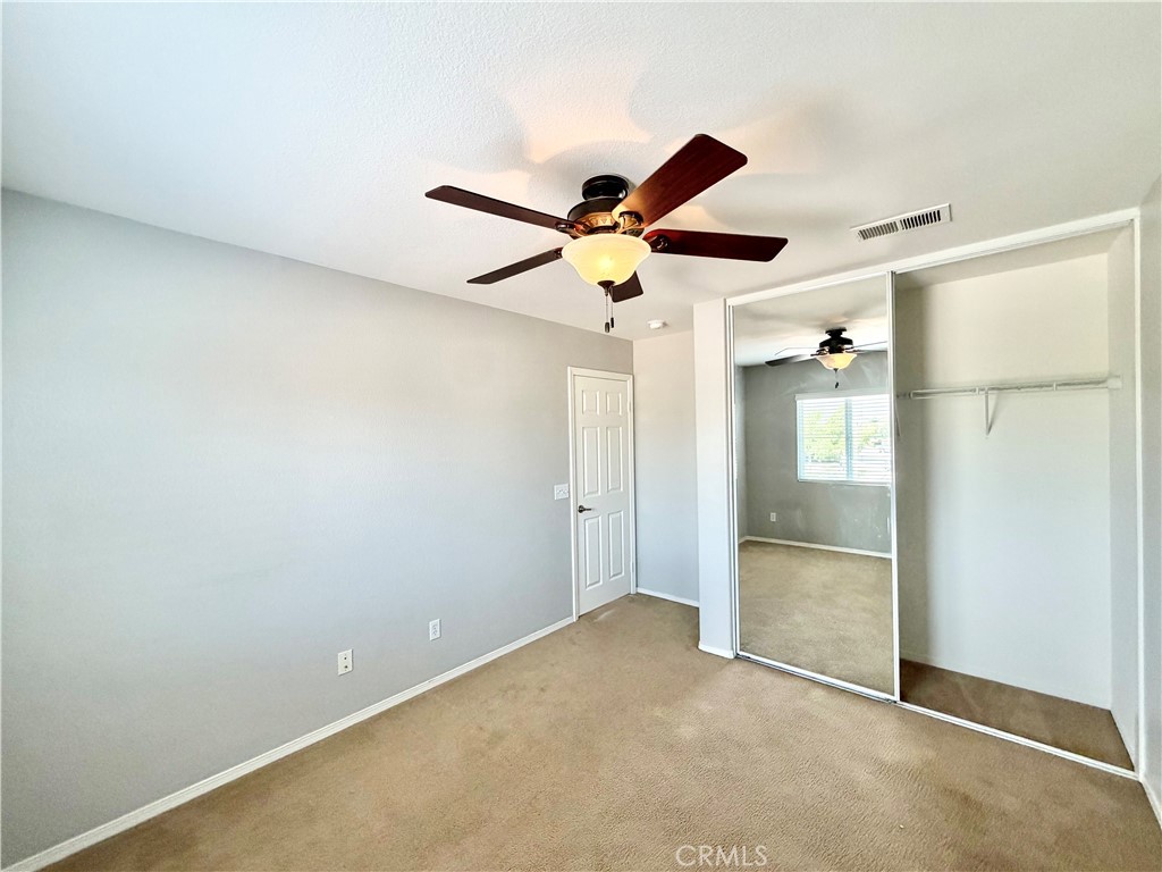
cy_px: 436
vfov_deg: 85.7
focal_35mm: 14
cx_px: 581
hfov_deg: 102.1
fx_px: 470
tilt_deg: -0.7
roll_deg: +1.1
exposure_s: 1/120
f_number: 2.2
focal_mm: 2.22
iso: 250
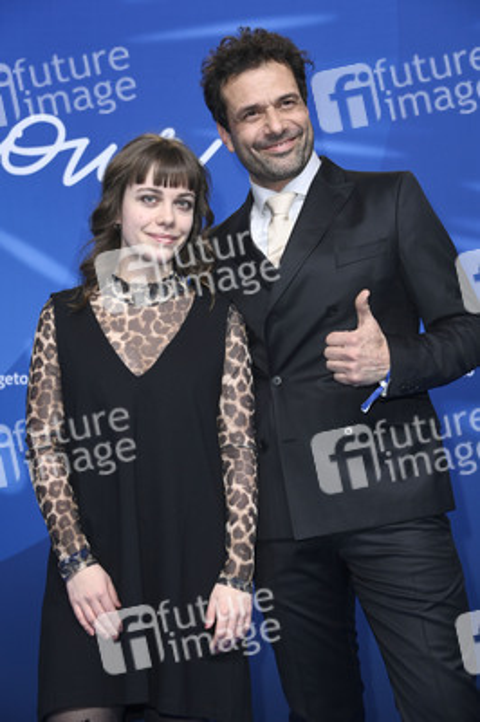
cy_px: 361
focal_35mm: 82
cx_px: 240
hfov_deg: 16.6
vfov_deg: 24.8
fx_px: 1643
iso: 1250
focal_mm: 82
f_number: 5.6
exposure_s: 1/250
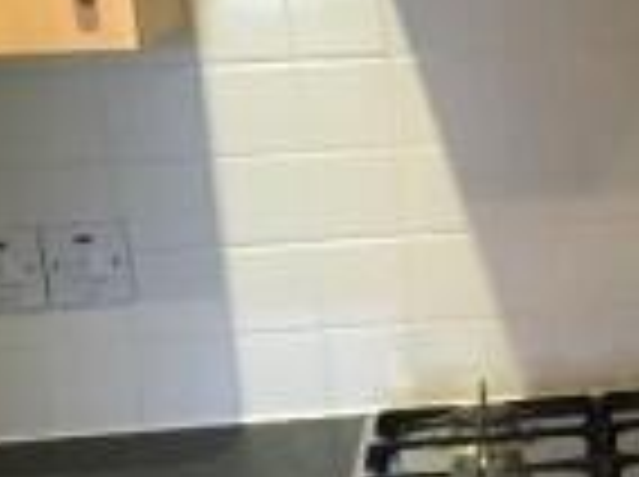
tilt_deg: -13.9
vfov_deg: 12.4
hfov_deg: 15.2
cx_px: 988
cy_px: 362
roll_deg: +2.0
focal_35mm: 119
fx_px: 2193
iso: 250
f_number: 2.2
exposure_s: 1/33
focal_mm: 4.15
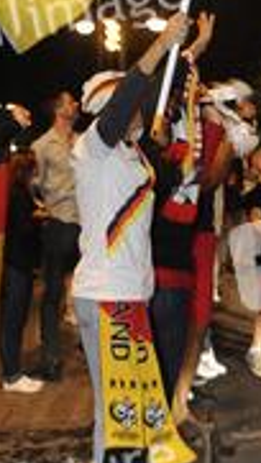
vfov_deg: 24.0
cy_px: 123
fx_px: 1081
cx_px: 129
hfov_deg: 13.8
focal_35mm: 88
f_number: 3.2
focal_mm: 38
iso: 1250
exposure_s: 1/40
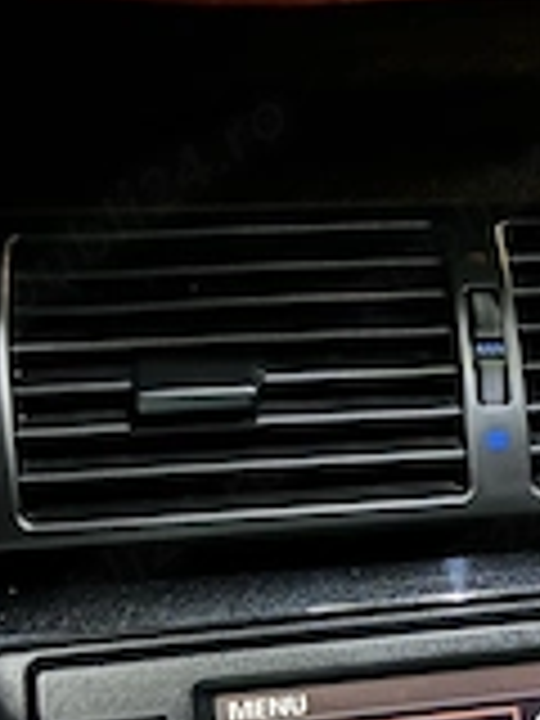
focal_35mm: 65
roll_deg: -0.3
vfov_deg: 28.9
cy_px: 612
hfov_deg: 21.5
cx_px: 580
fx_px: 1352
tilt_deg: -19.7
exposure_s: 1/9
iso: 800
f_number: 1.6
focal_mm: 5.96
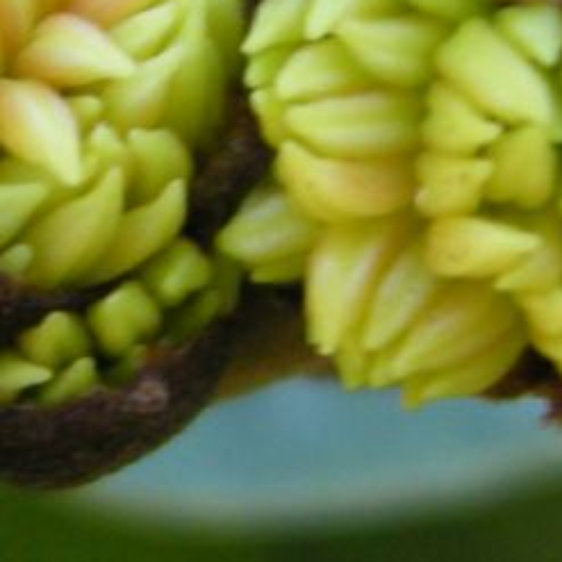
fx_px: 4610
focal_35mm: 251
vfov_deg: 7.0
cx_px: 55
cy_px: 171
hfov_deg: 7.0
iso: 113
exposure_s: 1/57.1
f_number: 2.7
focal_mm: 7.5
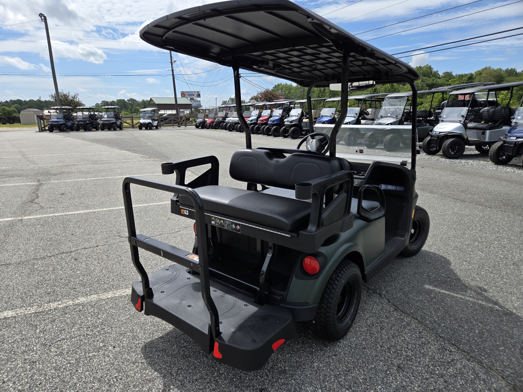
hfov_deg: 73.9
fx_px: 347
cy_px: 196
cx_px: 262
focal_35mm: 23
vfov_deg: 58.9
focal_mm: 5.4
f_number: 1.8
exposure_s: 1/2134
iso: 25
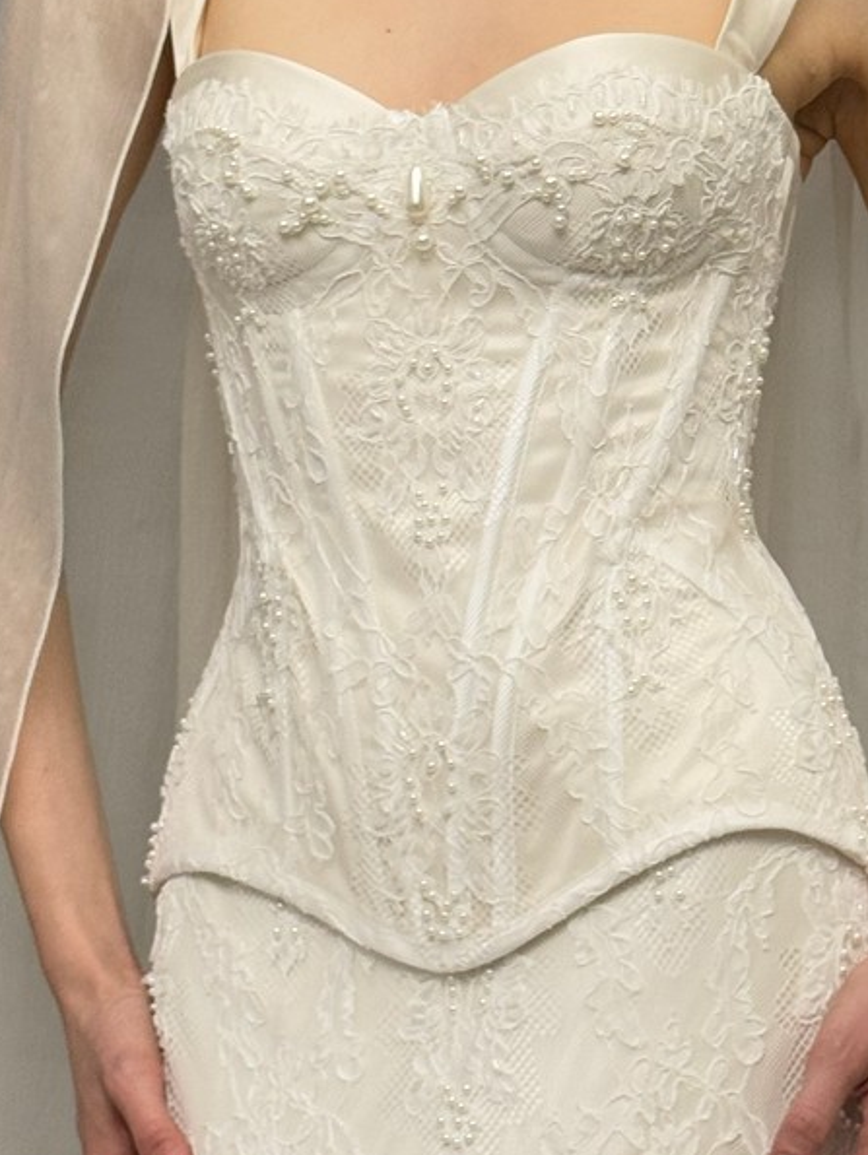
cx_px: 654
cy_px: 346
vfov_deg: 15.2
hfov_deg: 11.5
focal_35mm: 129
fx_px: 4308
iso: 100
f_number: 1.78
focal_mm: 6.76
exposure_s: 1/70
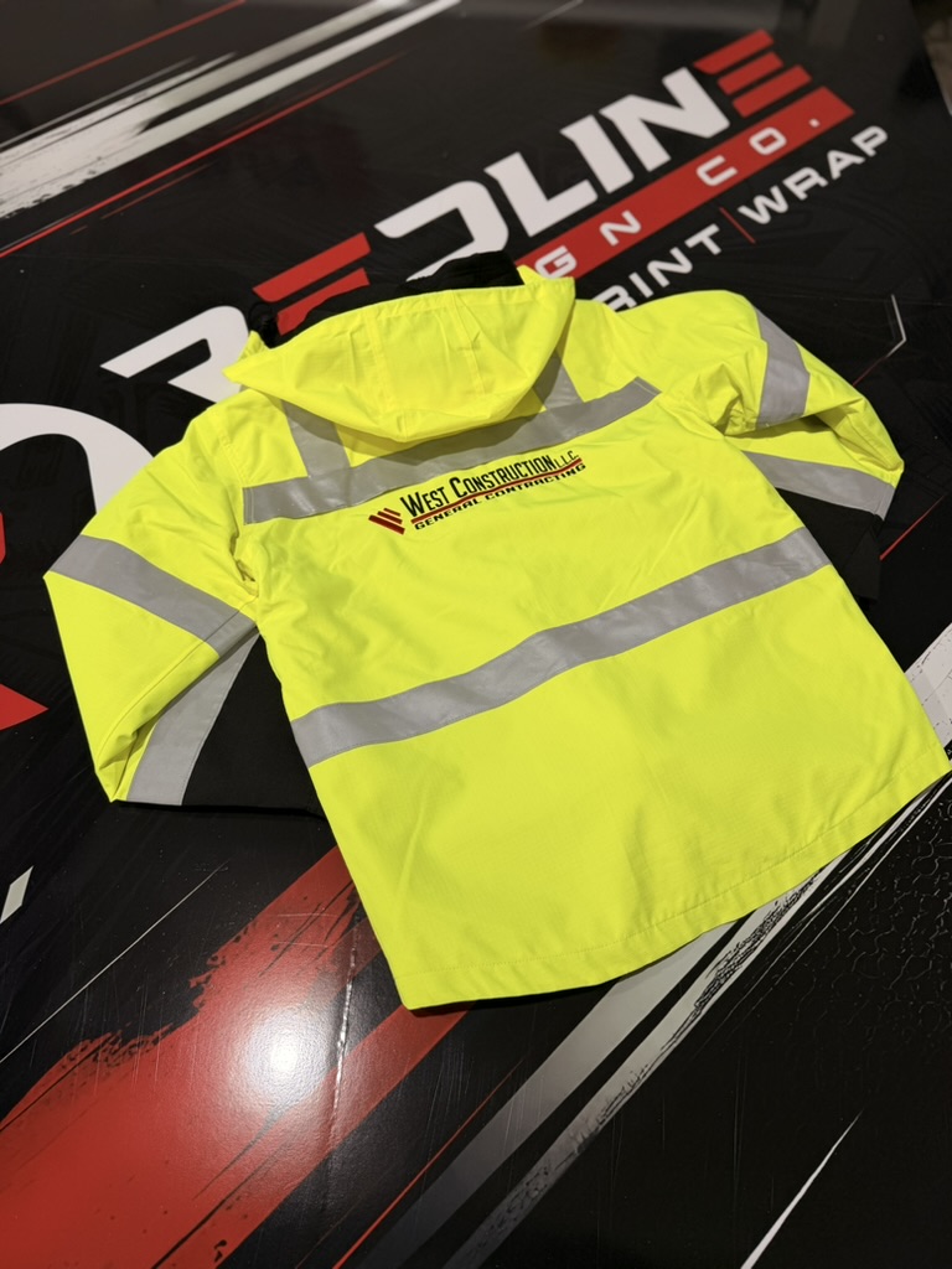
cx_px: 476
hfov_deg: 56.8
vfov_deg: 71.6
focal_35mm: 24
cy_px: 634
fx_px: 880
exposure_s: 1/270
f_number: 1.78
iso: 64
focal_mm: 6.76
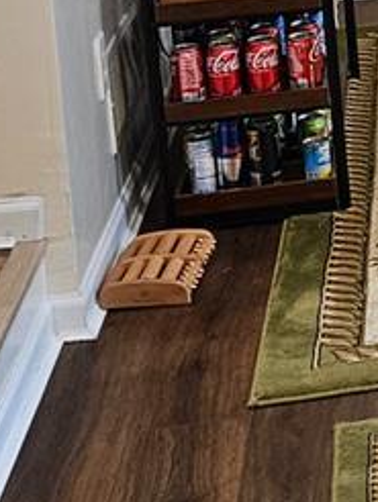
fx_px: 2035
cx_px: 927
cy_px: -178
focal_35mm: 140
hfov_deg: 9.4
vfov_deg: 13.5
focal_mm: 5.4
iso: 320
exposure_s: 1/120
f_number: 1.8
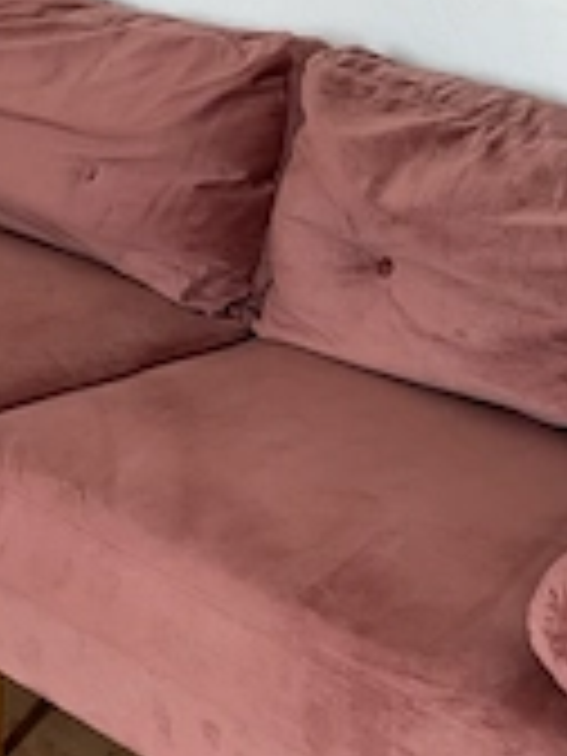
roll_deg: -3.4
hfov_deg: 23.6
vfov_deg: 31.2
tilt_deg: -21.1
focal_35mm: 62
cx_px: 292
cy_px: 342
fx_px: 1354
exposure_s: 1/50
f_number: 1.6
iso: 160
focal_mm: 5.1
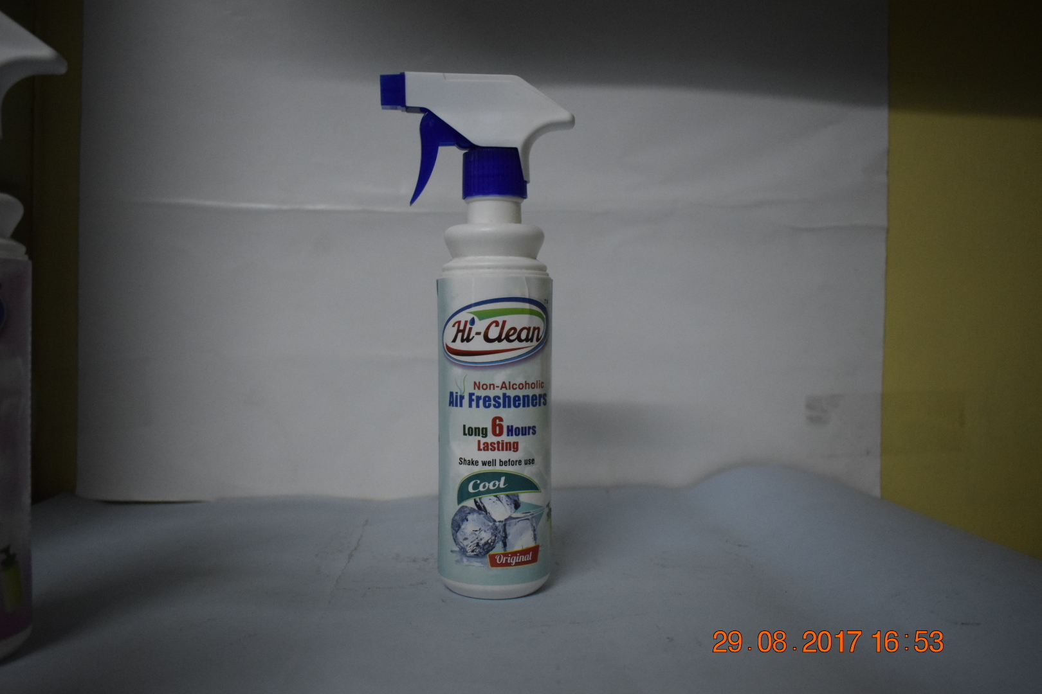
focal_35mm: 30
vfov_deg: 43.6
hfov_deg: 61.9
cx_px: 521
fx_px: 868
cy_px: 347
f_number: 3.8
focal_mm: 20
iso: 3200
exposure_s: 1/125
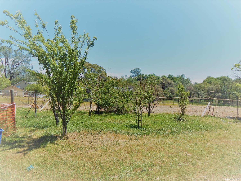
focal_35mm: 31
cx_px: 120
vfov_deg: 45.4
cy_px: 90
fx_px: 216
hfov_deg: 58.4
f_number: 6.5
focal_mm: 5.6
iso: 125
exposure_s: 1/400
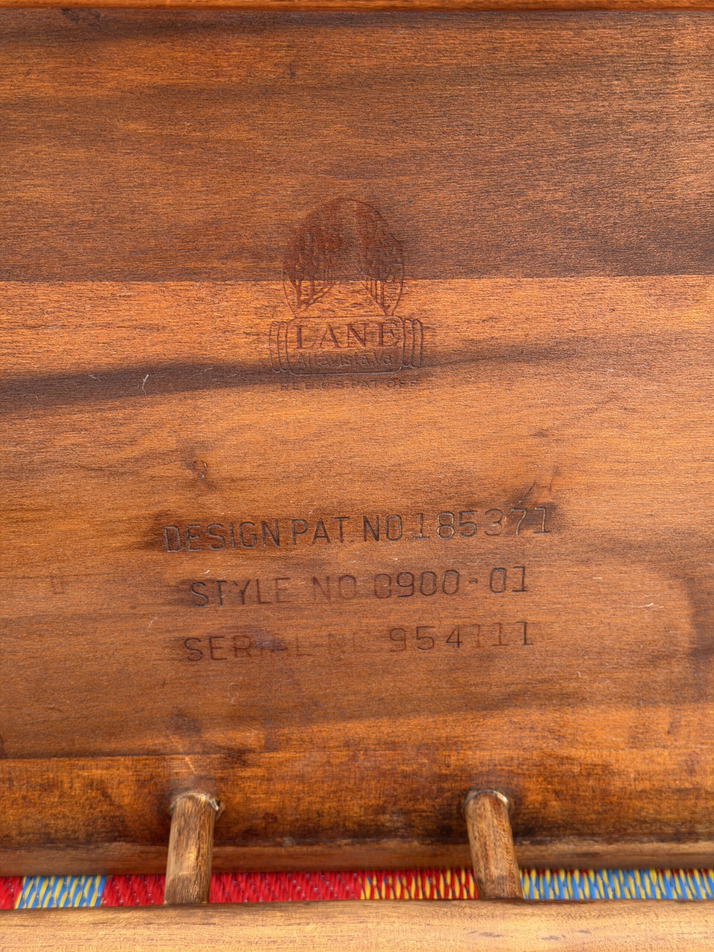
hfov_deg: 30.3
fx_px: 1320
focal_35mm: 48
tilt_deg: -19.4
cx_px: 357
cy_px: 476
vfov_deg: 39.7
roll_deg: -0.2
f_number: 1.78
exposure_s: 1/91
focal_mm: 6.76
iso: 100
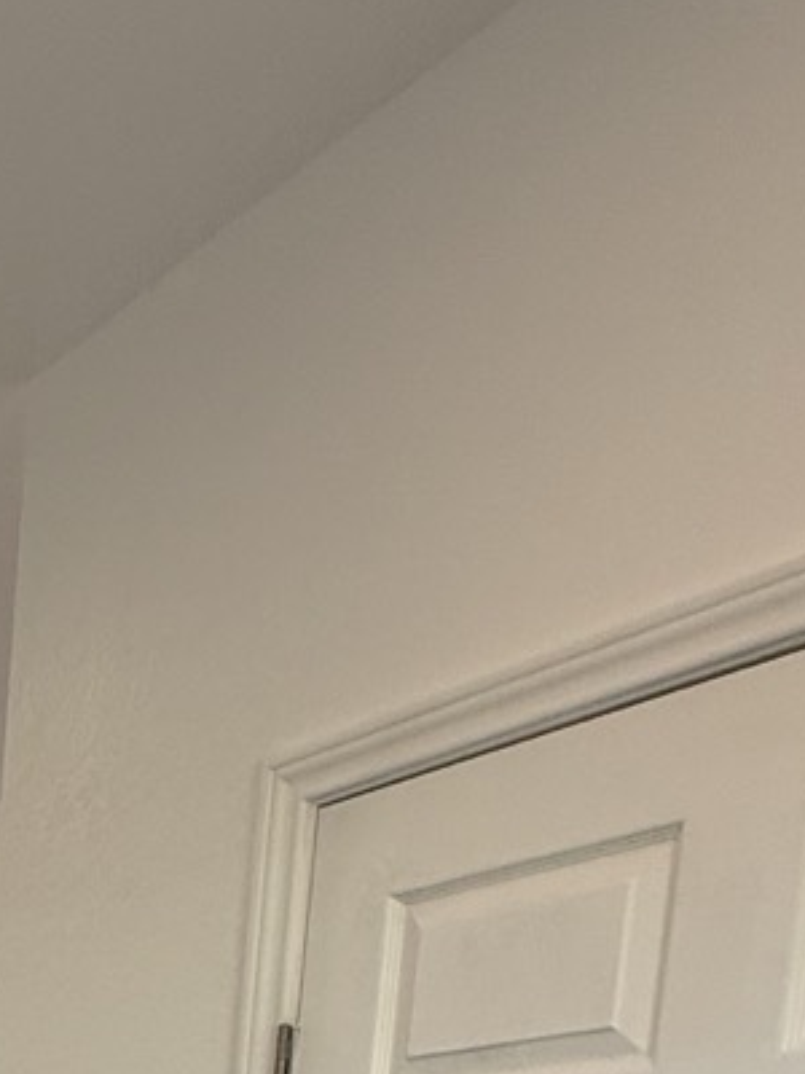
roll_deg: -0.5
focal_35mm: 56
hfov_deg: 18.9
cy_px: 1552
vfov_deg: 26.4
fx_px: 1736
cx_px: -703
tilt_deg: -7.4
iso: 80
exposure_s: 1/99
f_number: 2.2
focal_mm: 2.22
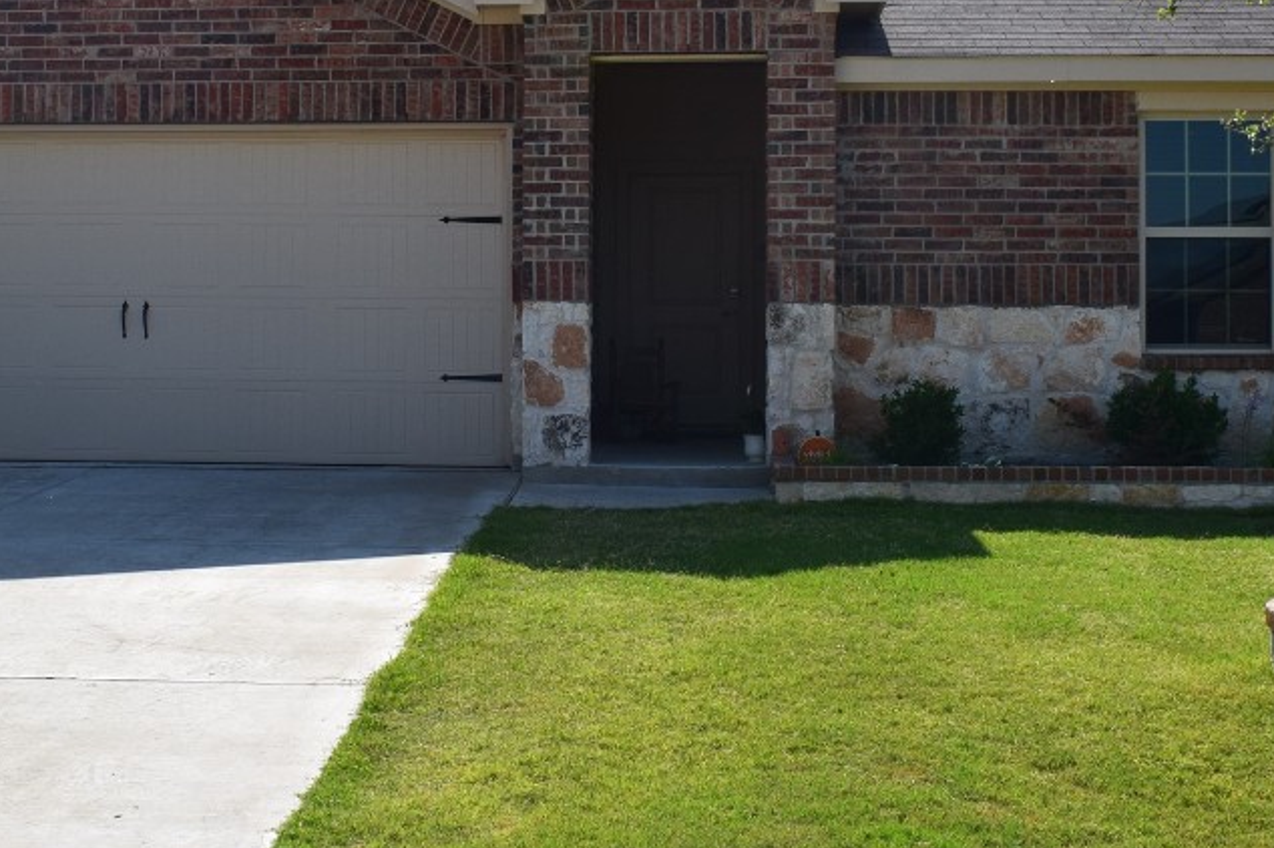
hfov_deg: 33.4
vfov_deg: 22.6
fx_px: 2122
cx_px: 589
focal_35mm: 60
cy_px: 334
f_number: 11
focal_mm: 22
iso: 360
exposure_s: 1/500
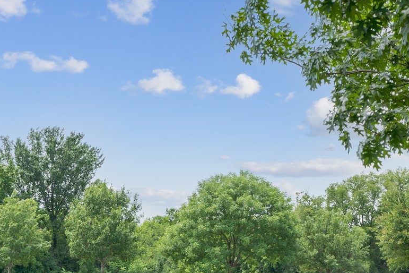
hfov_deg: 21.6
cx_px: 328
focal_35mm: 93
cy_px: 280
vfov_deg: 14.4
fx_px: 1057
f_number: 9
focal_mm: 33
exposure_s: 1/200
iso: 160
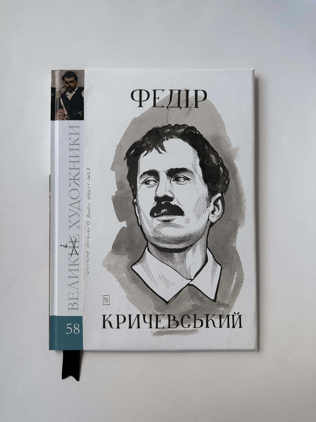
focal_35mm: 24
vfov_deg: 71.6
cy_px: 211
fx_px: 292
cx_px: 158
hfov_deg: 56.8
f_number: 1.8
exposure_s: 1/1500
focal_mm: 6.86
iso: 80
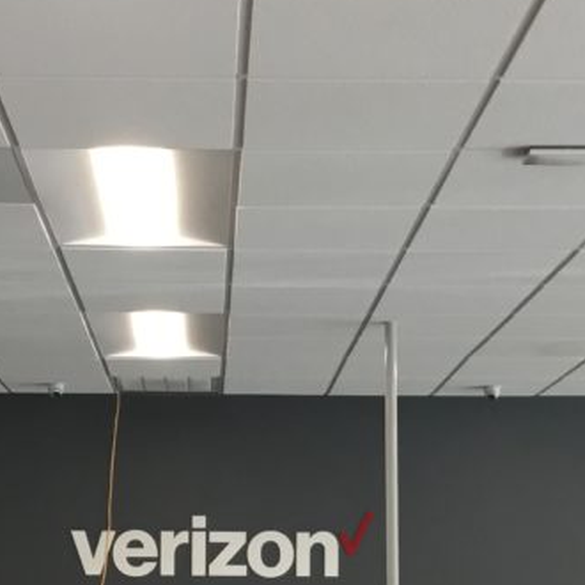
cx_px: 246
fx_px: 1625
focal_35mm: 85
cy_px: 654
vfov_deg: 19.5
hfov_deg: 20.4
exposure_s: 1/30
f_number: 2.4
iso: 32
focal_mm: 3.3
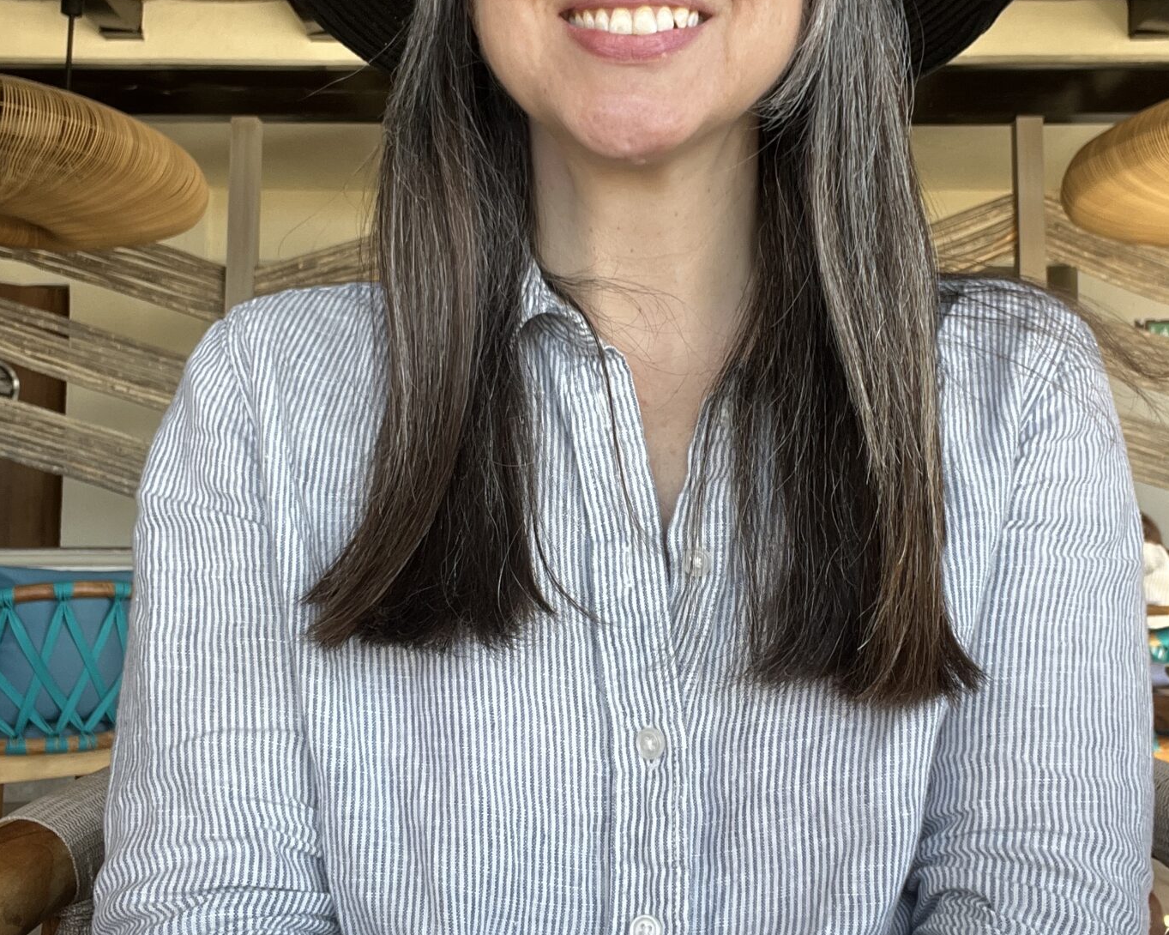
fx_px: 1522
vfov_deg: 34.1
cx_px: 616
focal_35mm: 44
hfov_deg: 42.0
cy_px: 392
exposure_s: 1/121
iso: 32
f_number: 2.2
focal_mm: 2.71
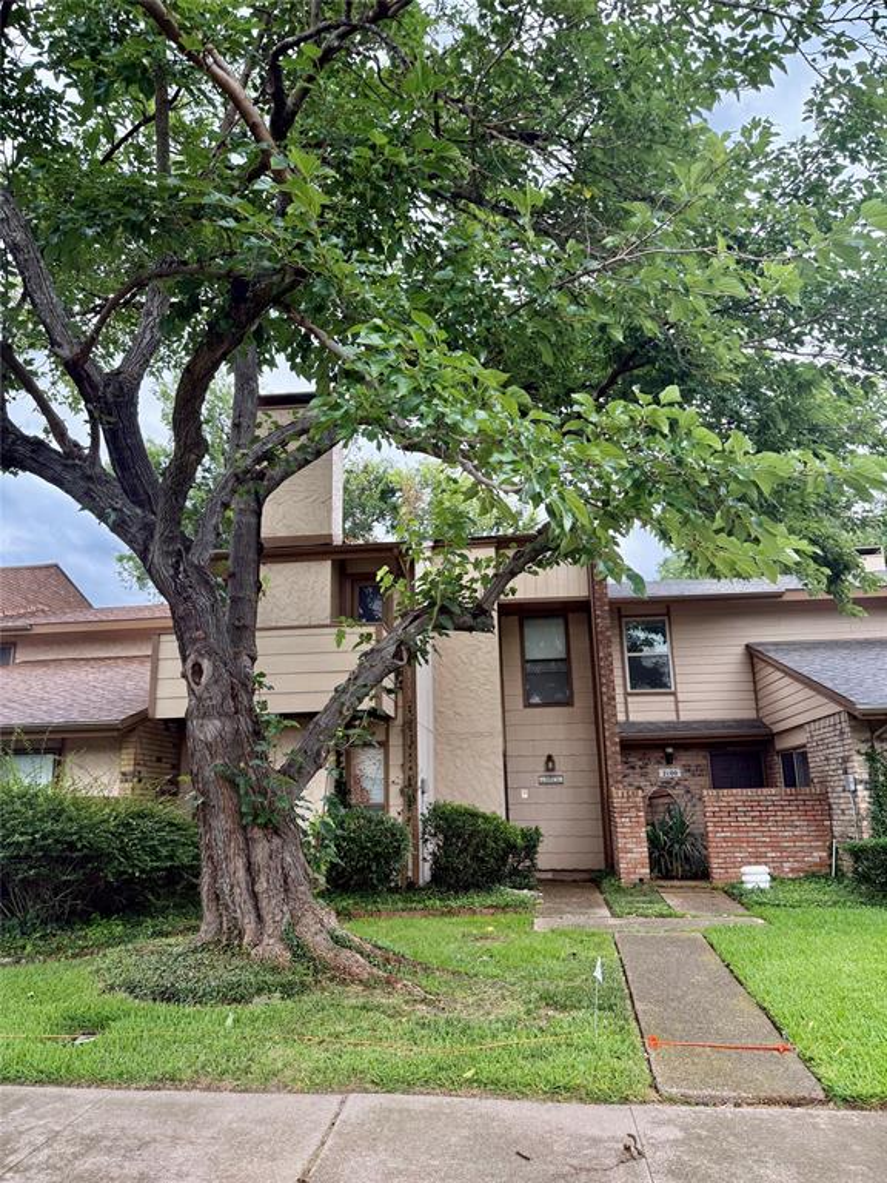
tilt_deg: +15.0
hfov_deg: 56.8
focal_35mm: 24
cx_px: 444
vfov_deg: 71.6
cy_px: 592
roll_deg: +0.6
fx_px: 820
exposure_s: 1/524
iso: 100
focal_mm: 6.76
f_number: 1.78
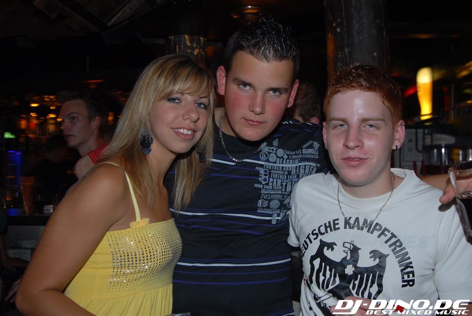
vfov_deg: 37.0
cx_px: 236
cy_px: 158
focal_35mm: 36
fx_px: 473
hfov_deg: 53.1
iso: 200
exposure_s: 1/8
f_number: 5.6
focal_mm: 24
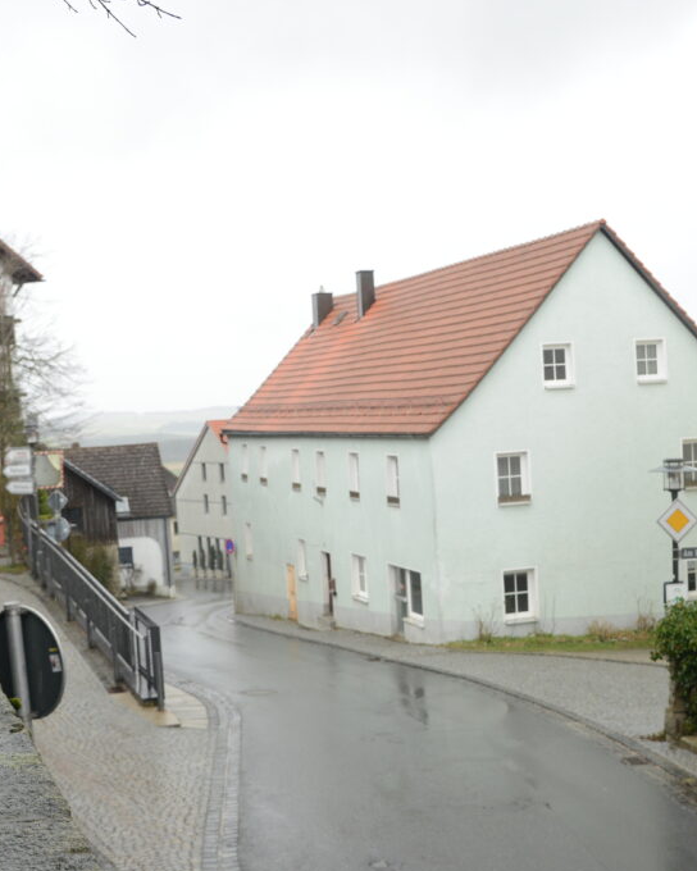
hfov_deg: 28.6
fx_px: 1367
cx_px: 391
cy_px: 509
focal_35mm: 53
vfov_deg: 35.3
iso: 1000
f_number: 6.3
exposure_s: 1/160
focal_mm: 32
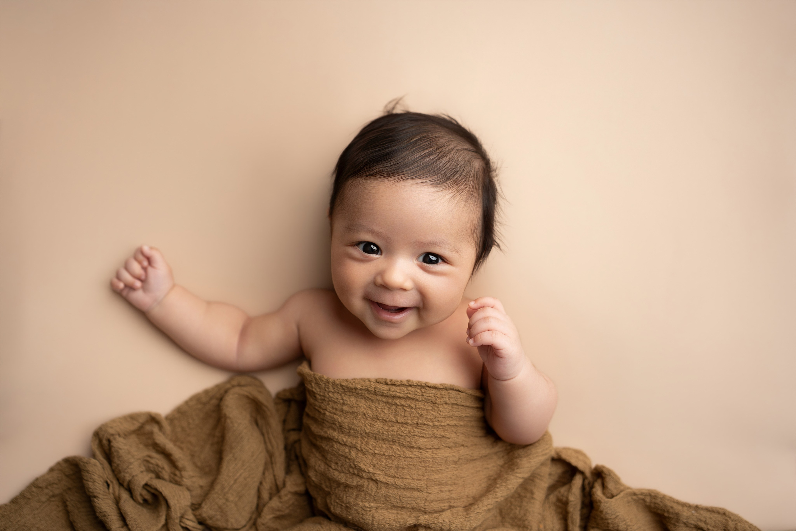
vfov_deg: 37.9
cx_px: 398
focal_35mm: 35
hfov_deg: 54.4
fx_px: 774
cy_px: 266
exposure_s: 1/160
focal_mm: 35
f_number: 2.5
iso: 100
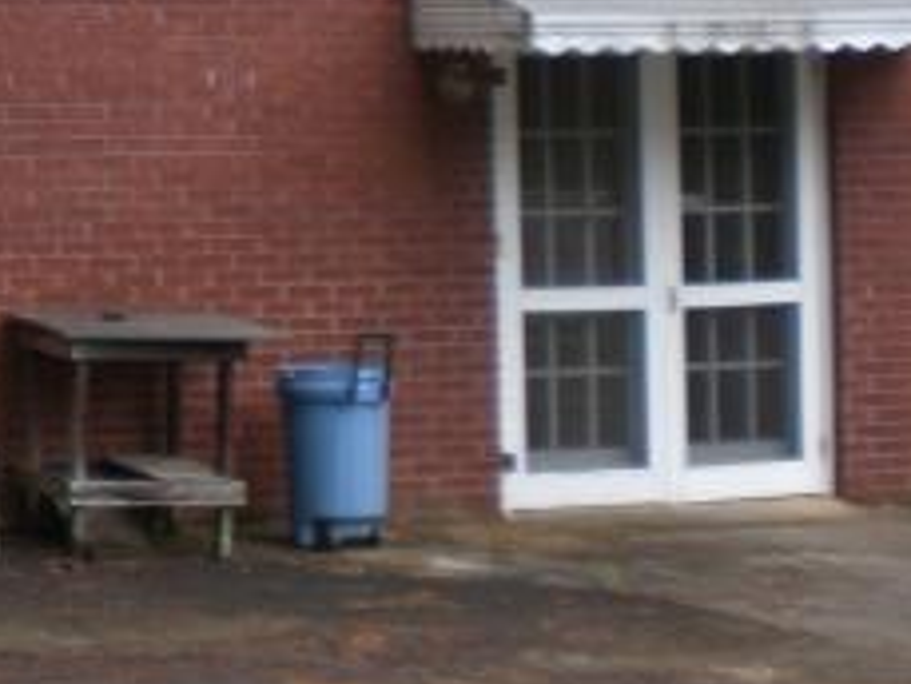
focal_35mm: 106
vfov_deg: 13.5
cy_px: -159
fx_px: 2791
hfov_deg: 17.4
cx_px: -278
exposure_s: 1/200
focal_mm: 6.3
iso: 50
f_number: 3.1
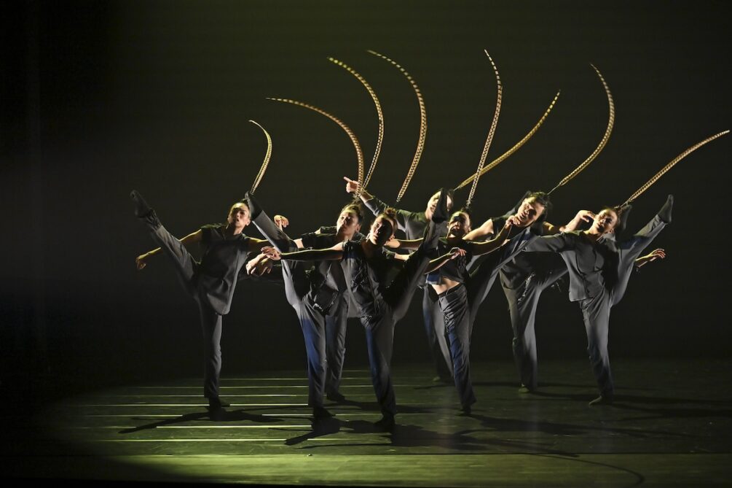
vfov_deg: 11.9
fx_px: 2337
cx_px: 366
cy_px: 244
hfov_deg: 17.8
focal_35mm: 115
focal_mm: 115
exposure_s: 1/160
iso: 2500
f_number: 3.5
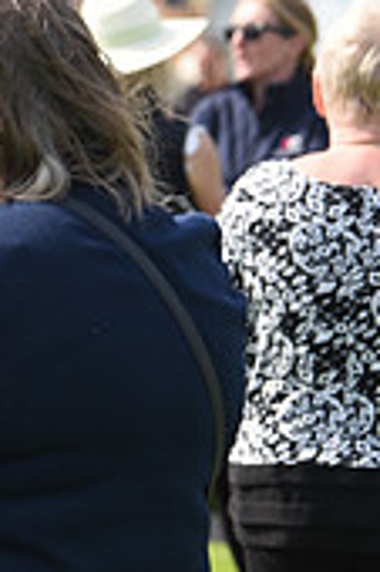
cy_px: 207
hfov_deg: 3.1
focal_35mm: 444
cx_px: -525
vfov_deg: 4.6
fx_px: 7044
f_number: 5.6
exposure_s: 1/1000
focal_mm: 130
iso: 400
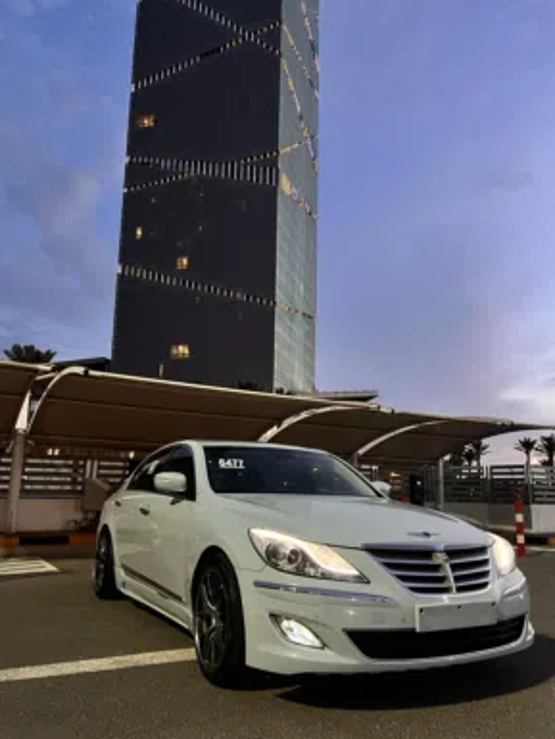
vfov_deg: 65.3
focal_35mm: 27
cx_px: 284
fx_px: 577
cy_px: 380
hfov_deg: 51.4
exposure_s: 1/60
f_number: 1.5
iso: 125
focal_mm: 5.7
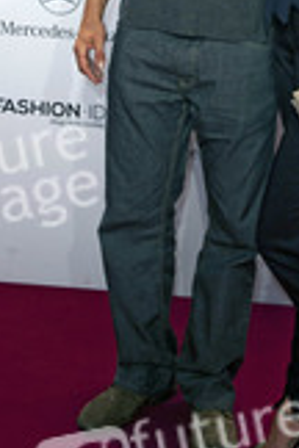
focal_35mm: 84
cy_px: 53
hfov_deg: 16.1
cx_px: 259
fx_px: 1046
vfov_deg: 23.6
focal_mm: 34
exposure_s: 1/250
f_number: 5.6
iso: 1600
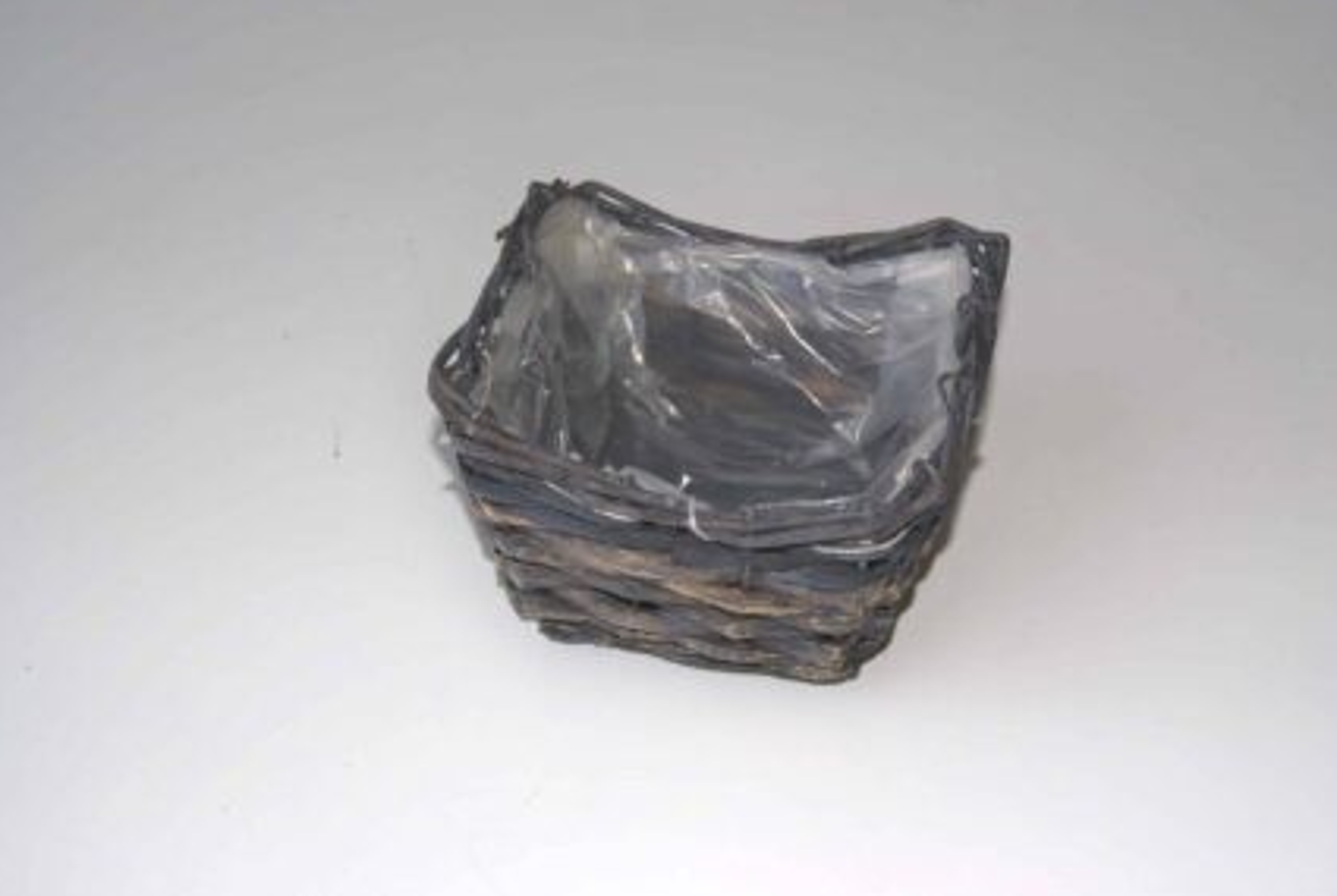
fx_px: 2066
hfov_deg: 35.9
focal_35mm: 56
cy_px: 435
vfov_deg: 24.5
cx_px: 698
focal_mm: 35
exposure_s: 1/60
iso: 125
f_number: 5.6
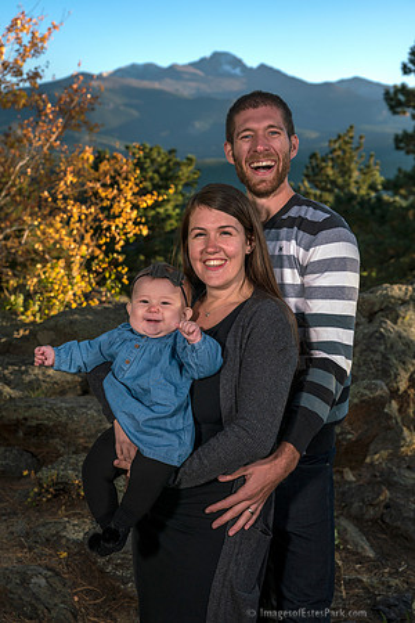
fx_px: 778
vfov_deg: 43.6
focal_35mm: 45
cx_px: 208
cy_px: 312
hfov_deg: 29.9
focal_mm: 45
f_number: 5
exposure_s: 1/320
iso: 100
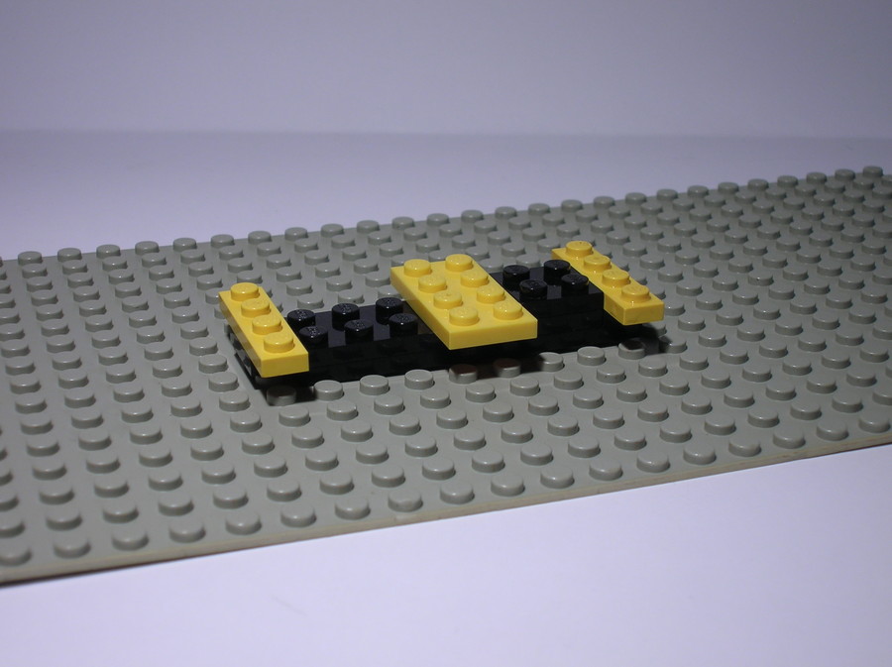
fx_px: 1622
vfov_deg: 23.2
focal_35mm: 63
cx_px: 446
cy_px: 334
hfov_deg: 30.8
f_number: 3.6
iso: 50
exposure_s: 1/23
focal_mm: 10.4
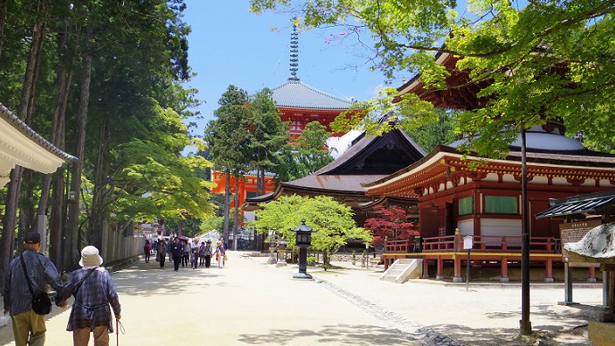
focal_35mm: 37
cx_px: 308
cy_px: 180
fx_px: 604
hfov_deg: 54.0
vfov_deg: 32.0
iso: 200
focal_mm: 7.2
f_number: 4
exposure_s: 1/640
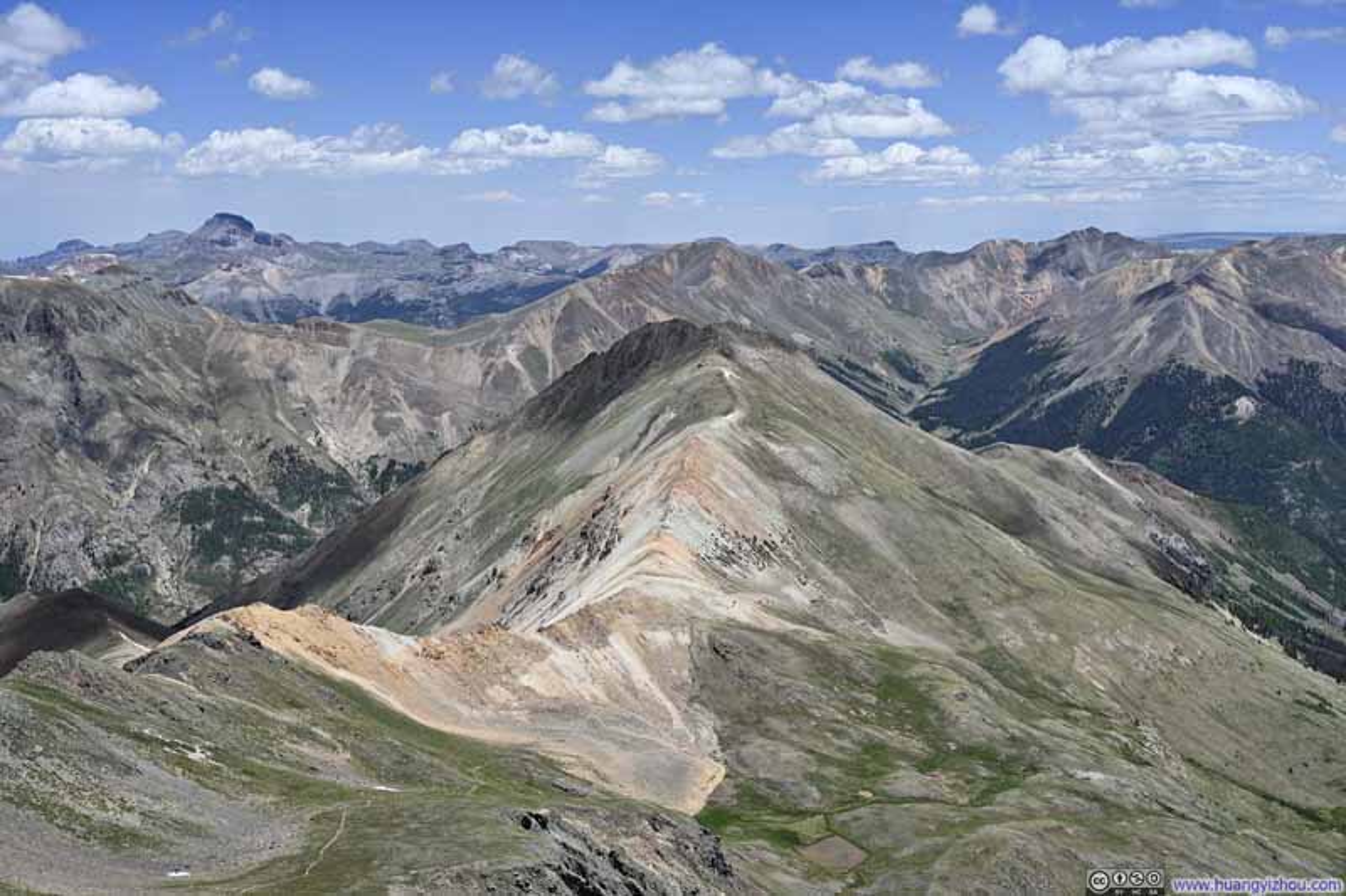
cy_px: 448
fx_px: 1420
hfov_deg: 50.7
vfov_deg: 35.0
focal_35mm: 38
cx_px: 673
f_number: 7.1
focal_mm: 38
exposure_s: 1/500
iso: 64
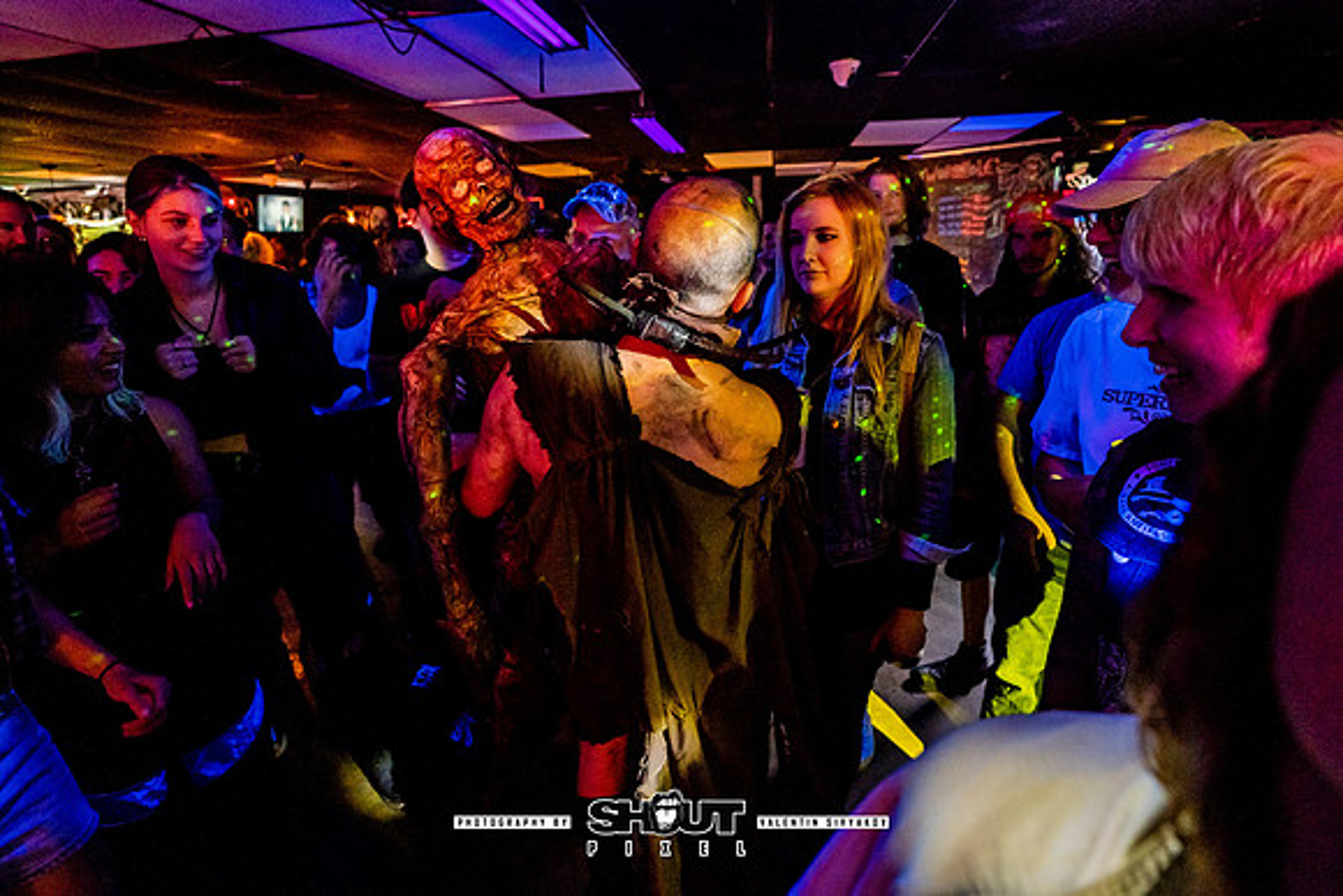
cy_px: 367
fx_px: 623
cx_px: 672
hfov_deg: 94.3
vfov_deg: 70.8
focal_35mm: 17
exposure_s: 1/200
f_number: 2.8
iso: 2500
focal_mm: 14
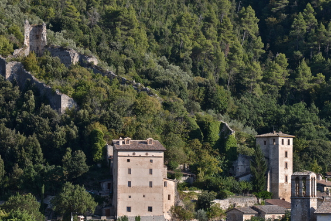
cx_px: 202
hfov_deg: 12.9
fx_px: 1462
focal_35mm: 159
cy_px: 123
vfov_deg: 8.6
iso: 250
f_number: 7.1
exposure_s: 1/800
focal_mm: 120
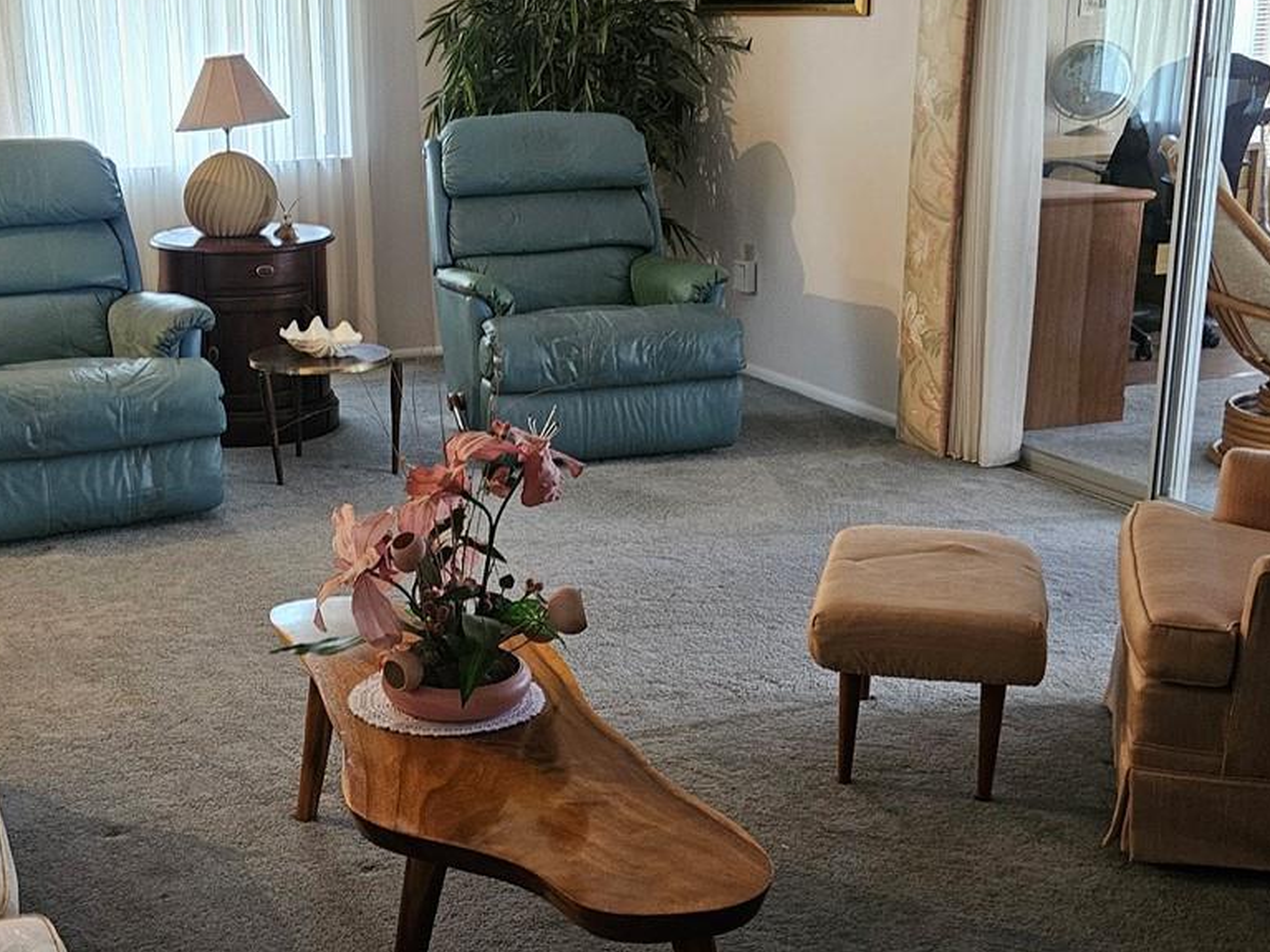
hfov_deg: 39.0
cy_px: 437
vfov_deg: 30.2
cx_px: 379
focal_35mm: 48
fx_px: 1761
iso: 800
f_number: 1.8
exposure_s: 1/60
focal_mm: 5.4
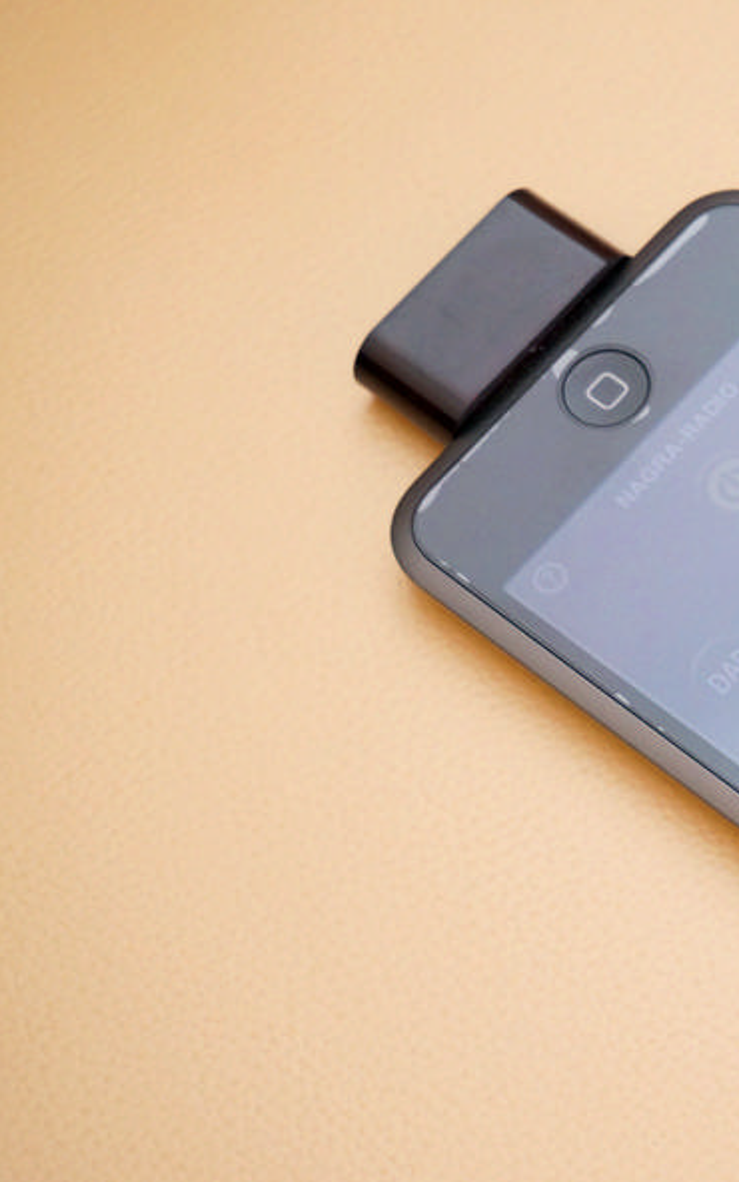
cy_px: 595
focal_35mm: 116
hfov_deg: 11.1
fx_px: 3738
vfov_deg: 18.0
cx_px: 863
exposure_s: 1/160
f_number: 5.6
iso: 1600
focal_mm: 50
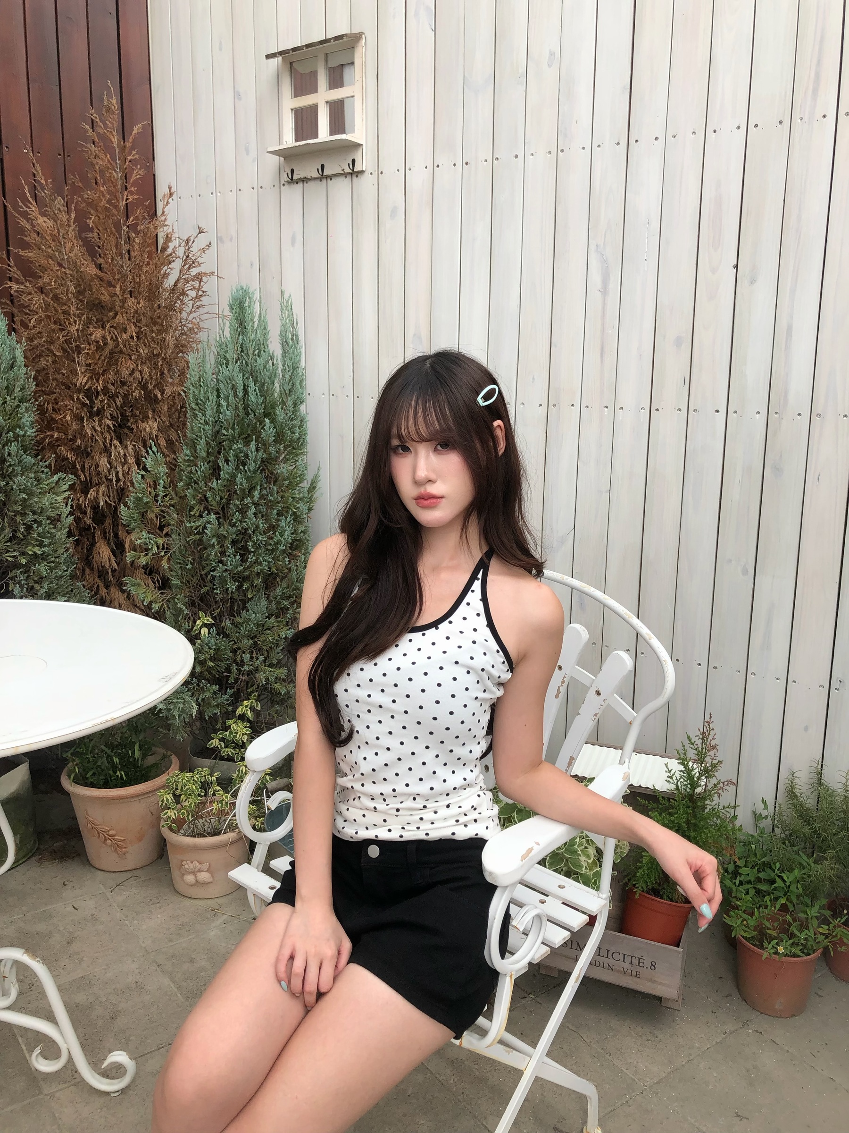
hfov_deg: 49.7
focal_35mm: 28
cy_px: 566
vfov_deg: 63.4
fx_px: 916
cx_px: 424
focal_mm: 3.99
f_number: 1.8
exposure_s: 1/607
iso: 20
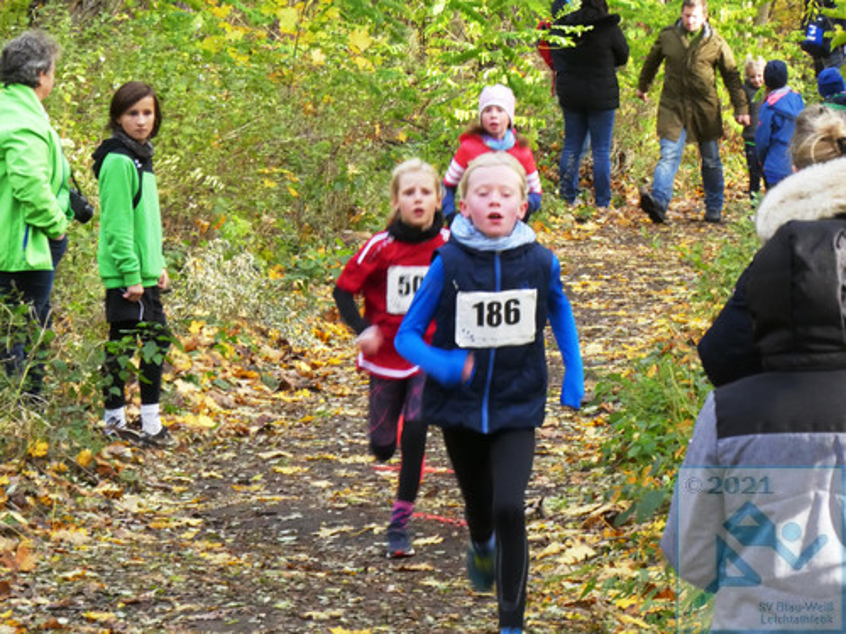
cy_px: 317
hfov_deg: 9.2
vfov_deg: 6.9
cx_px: 423
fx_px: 5230
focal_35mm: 214
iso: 400
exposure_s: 1/80
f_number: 5.6
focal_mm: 38.4
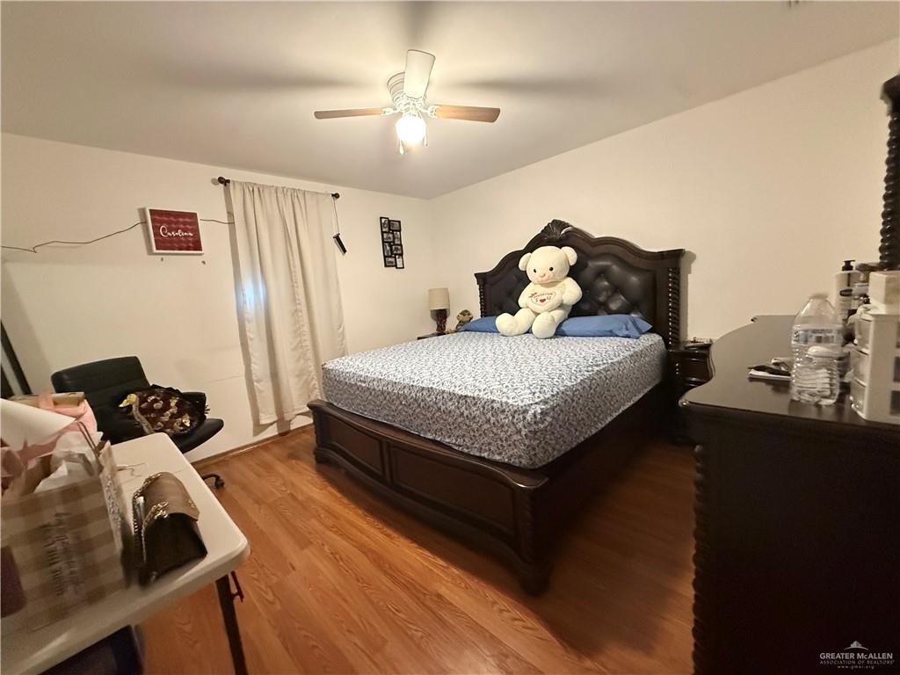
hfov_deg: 102.1
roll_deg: +4.4
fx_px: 364
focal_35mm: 14
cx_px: 450
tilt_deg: -7.2
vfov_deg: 85.7
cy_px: 338
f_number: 2.2
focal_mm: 2.22
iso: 800
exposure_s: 1/60
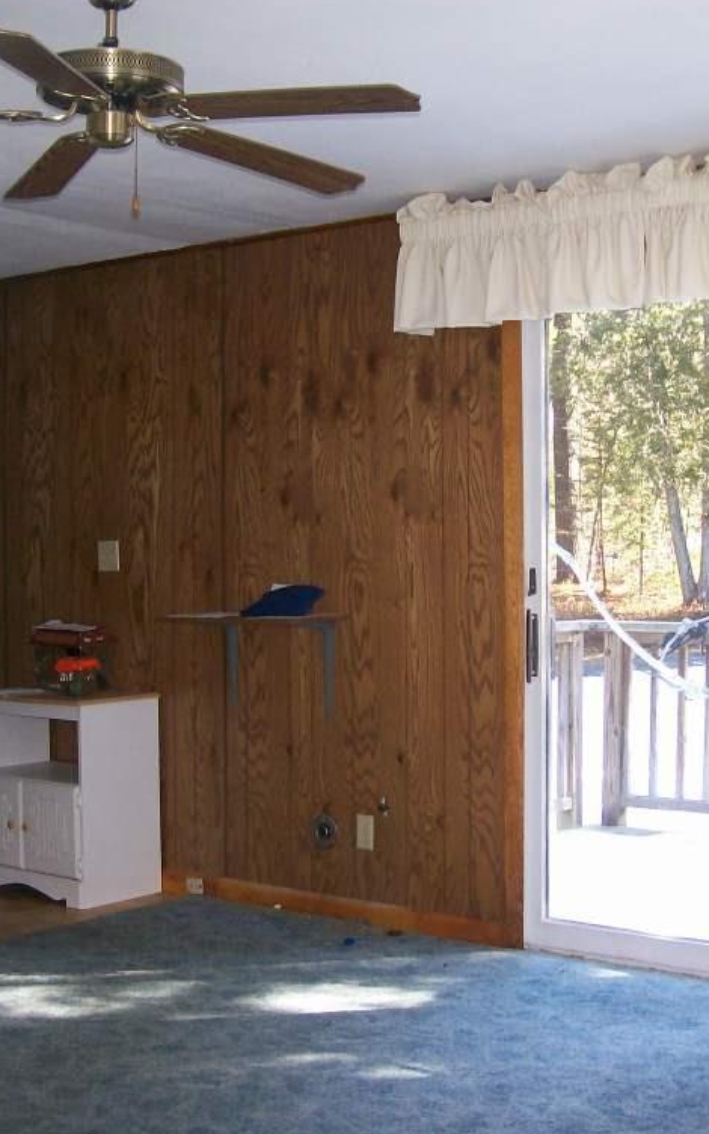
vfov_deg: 38.9
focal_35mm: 52
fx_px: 1606
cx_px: 419
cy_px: 562
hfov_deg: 24.9
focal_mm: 6
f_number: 2.7
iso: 140
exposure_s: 1/84.1
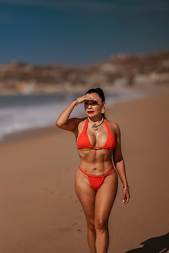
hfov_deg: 10.2
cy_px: 126
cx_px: 84
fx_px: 951
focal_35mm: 135
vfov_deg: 15.2
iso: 50
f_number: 1.8
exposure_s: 1/8000
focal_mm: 135
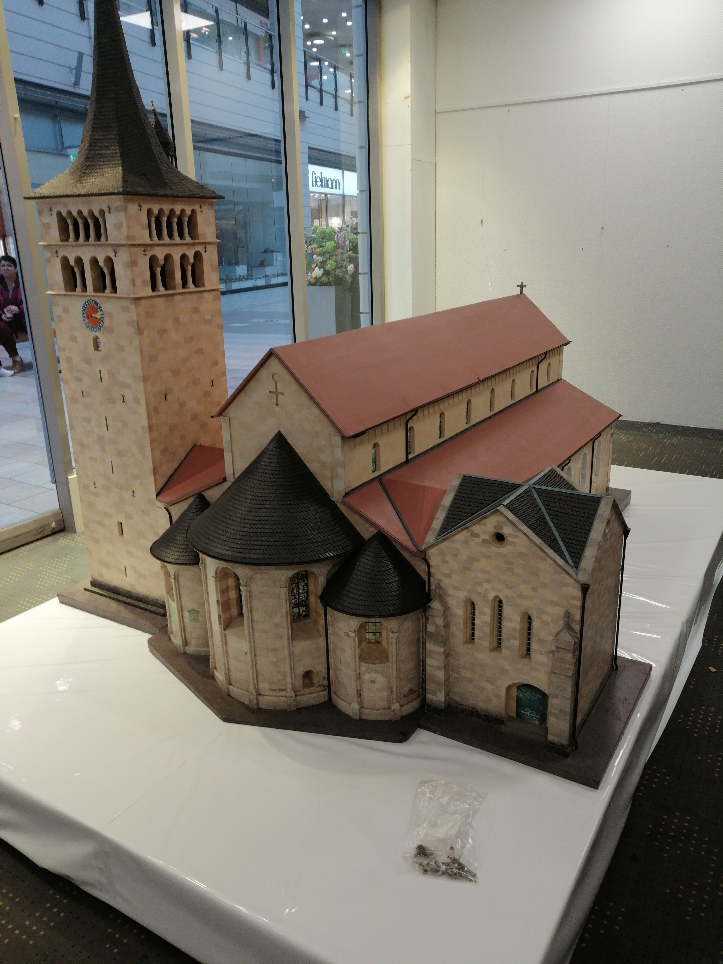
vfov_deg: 65.3
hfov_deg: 51.4
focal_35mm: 27
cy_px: 482
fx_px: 752
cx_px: 362
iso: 63
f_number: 1.8
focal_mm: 3.95
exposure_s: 1/50
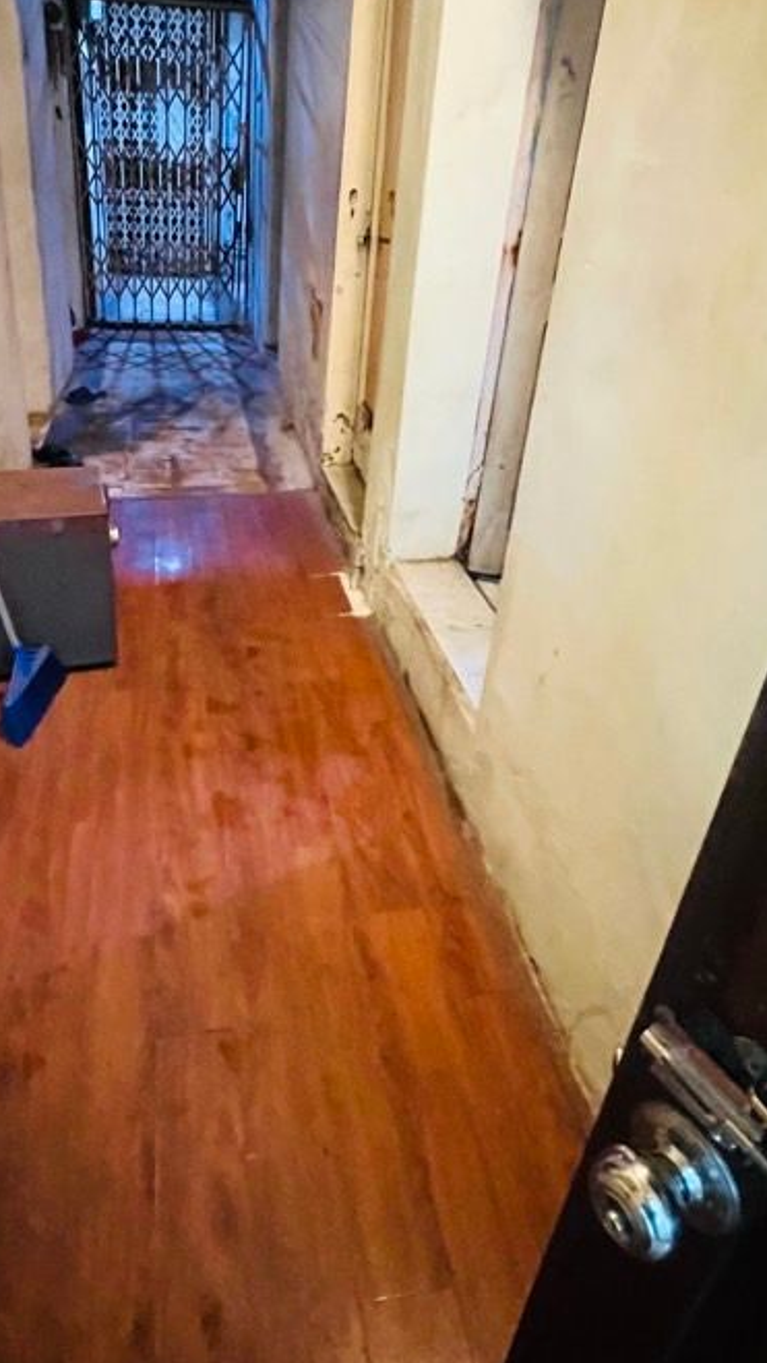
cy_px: 585
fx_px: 795
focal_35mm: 22
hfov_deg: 51.3
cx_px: 320
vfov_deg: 80.7
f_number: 1.8
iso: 1000
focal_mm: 1.57
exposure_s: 1/34
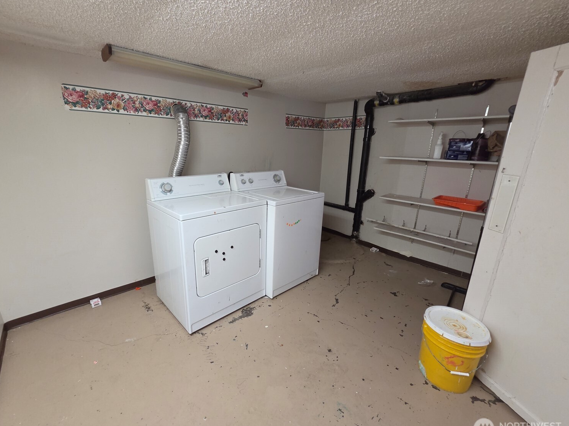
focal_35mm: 14
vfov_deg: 85.7
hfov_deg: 101.9
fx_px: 230
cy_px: 215
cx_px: 267
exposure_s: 1/60
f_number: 2.2
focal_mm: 2.2
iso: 500
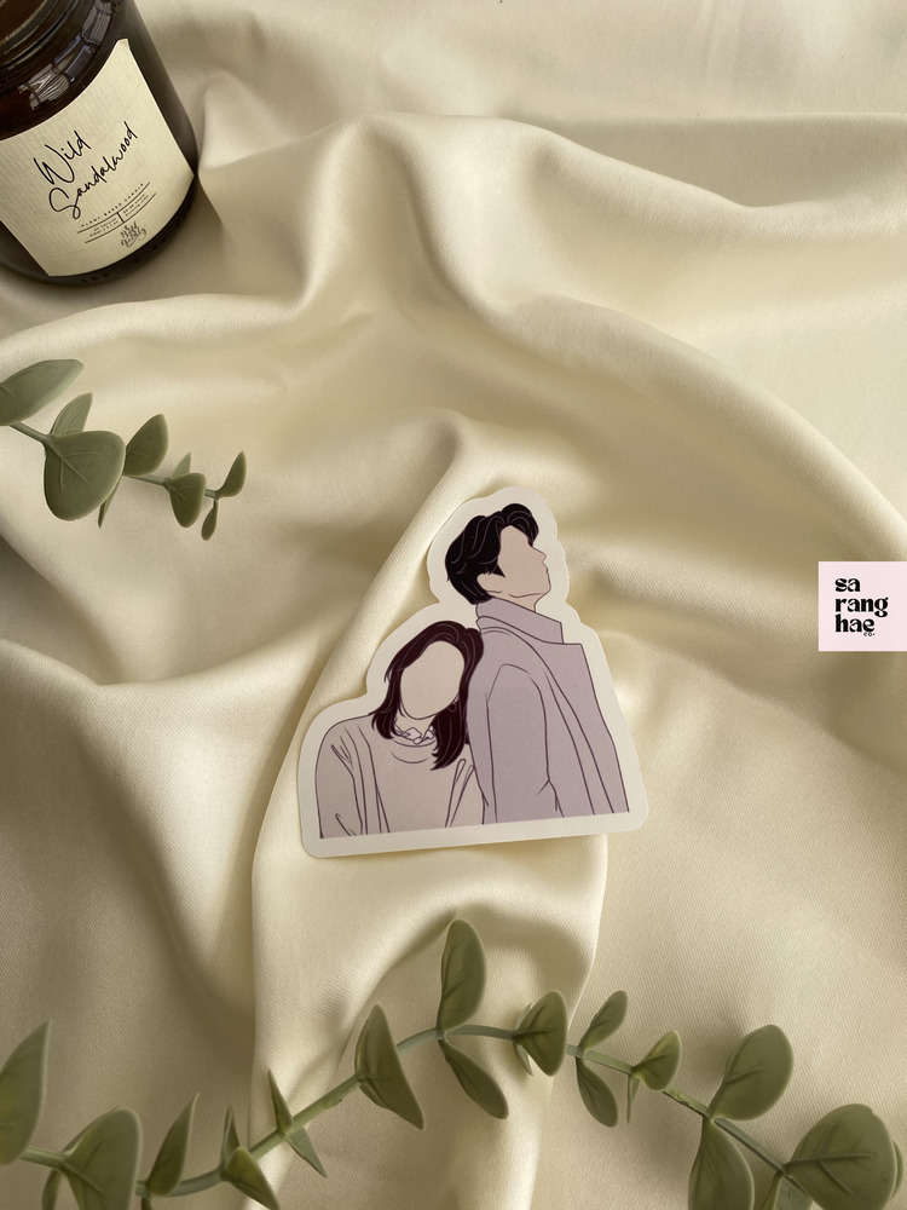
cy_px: 605
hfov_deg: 53.1
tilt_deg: -73.4
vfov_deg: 67.3
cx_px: 454
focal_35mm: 26
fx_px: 908
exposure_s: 1/122
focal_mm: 4.25
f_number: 1.8
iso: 32
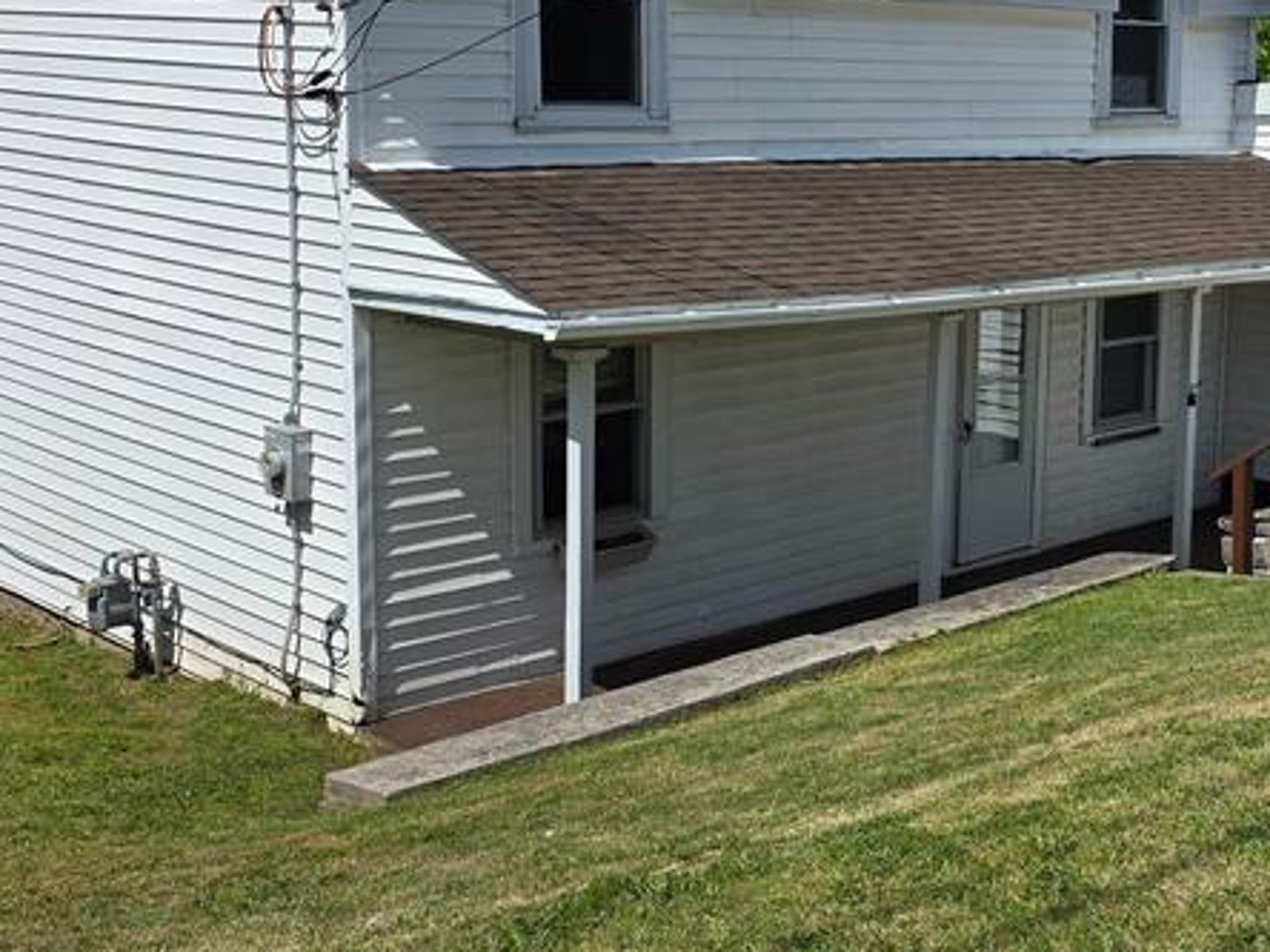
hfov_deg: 35.1
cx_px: 995
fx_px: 1944
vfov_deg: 27.2
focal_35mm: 53
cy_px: 263
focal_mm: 6.3
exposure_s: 1/7944
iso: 50
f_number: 1.7
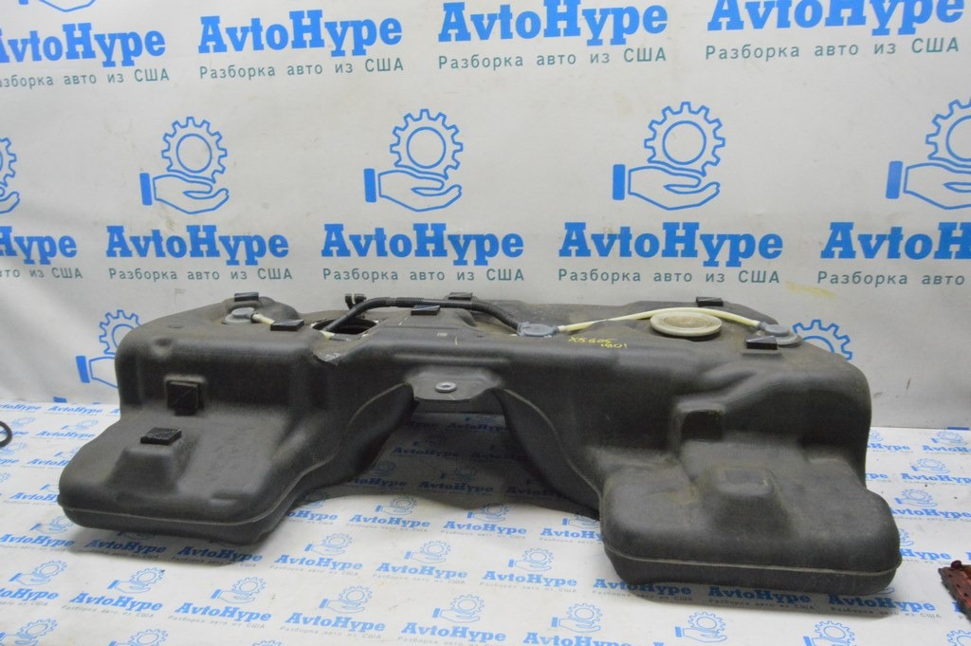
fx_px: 728
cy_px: 323
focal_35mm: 27
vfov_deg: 47.9
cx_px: 486
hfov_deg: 67.4
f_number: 20
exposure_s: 1/20
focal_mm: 18
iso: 6400
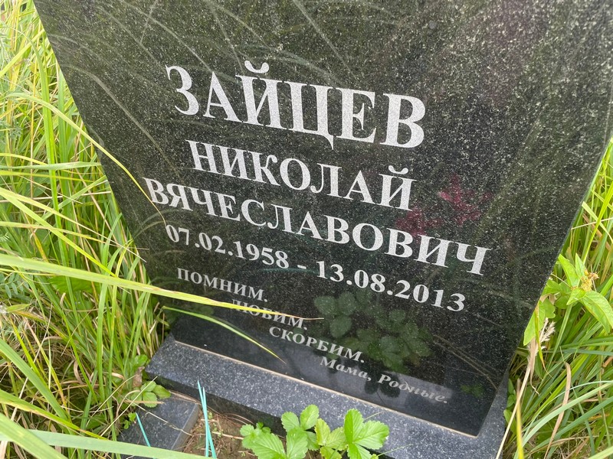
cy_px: 230
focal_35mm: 26
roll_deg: +4.8
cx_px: 306
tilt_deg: -43.3
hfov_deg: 67.3
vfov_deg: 53.1
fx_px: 460
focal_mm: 4.2
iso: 32
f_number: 1.6
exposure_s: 1/189
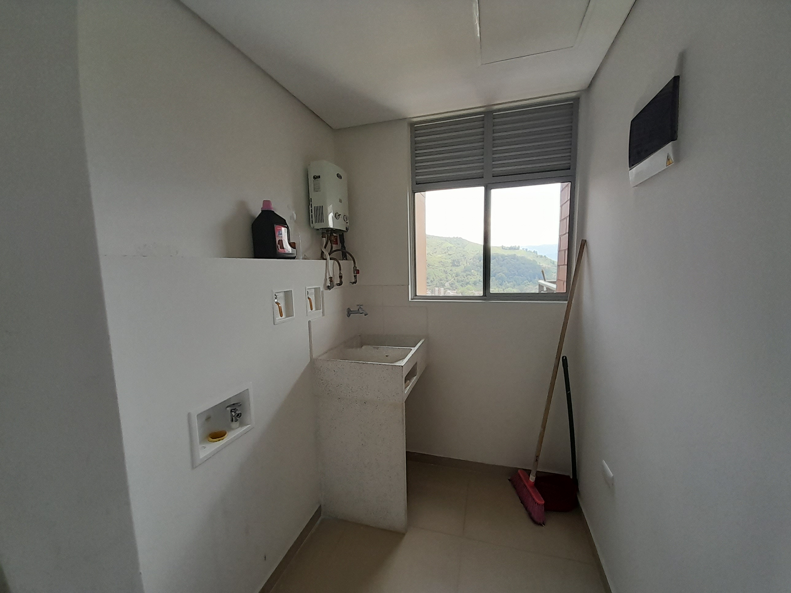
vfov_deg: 89.9
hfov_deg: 106.2
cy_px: 296
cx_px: 396
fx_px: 297
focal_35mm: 13
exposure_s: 1/120
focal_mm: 1.13
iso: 50
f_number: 2.2
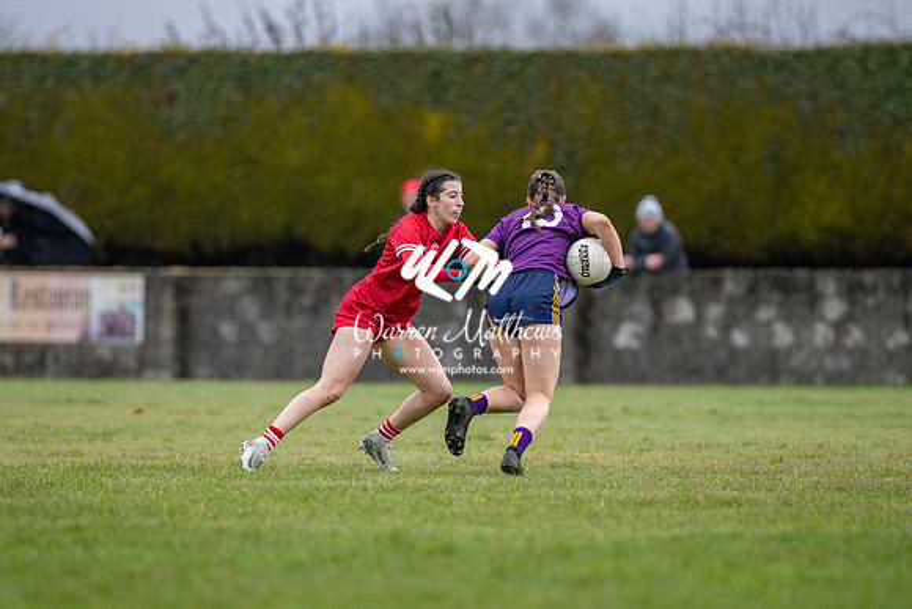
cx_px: 407
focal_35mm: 434
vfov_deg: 3.2
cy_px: 362
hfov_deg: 4.8
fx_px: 10991
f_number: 2.8
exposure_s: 1/1000
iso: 640
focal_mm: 300
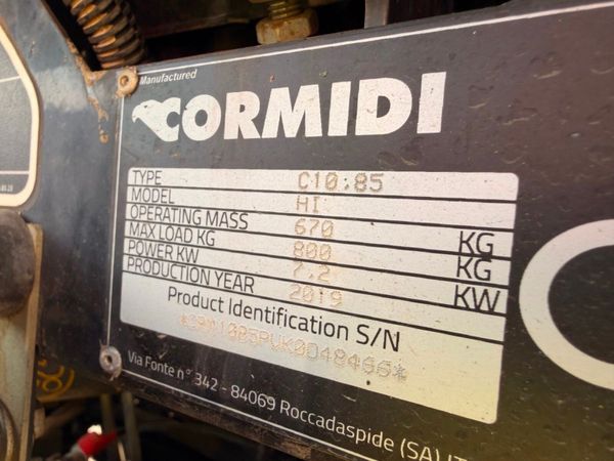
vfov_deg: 56.8
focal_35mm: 24
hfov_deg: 71.6
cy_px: 230
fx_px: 426
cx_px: 307
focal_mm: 2.22
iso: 40
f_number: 2.2
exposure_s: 1/222
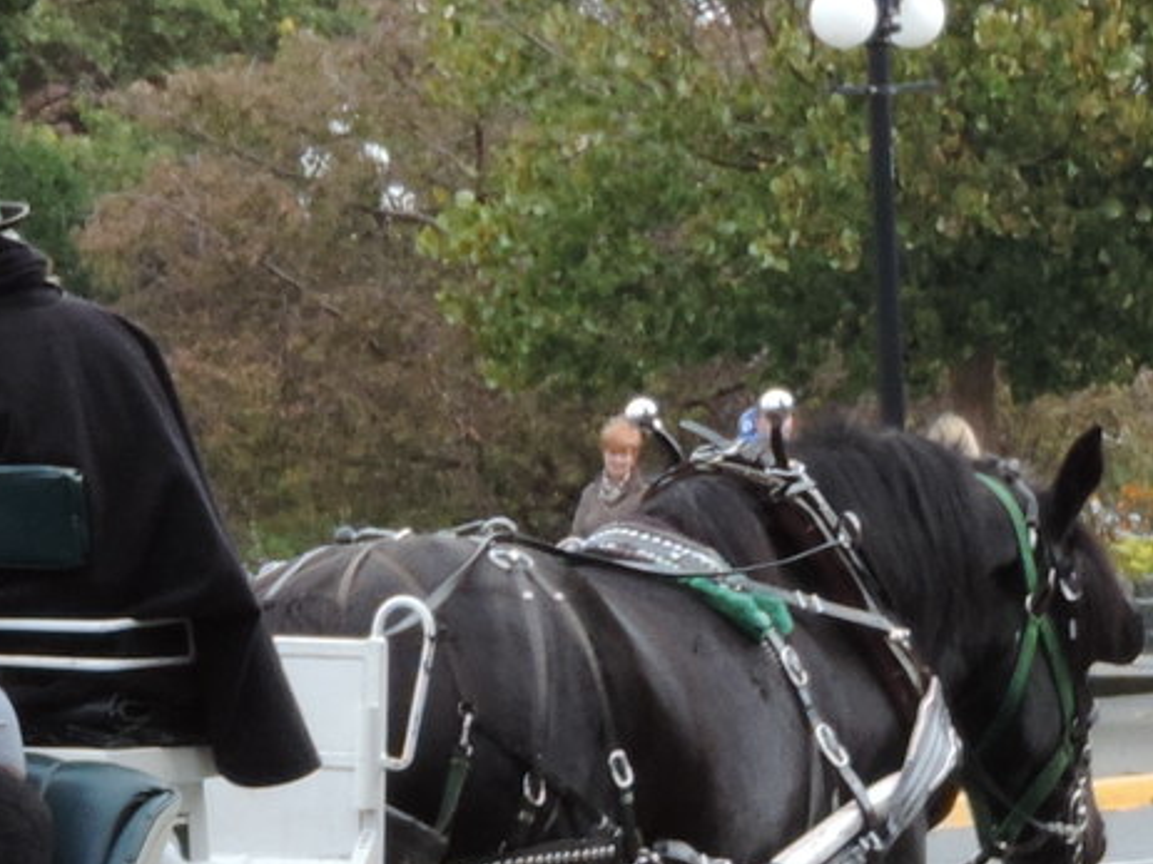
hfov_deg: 5.2
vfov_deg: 3.9
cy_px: 855
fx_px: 12587
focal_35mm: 378
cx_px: 5
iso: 80
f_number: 3.9
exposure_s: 1/160
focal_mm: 12.4
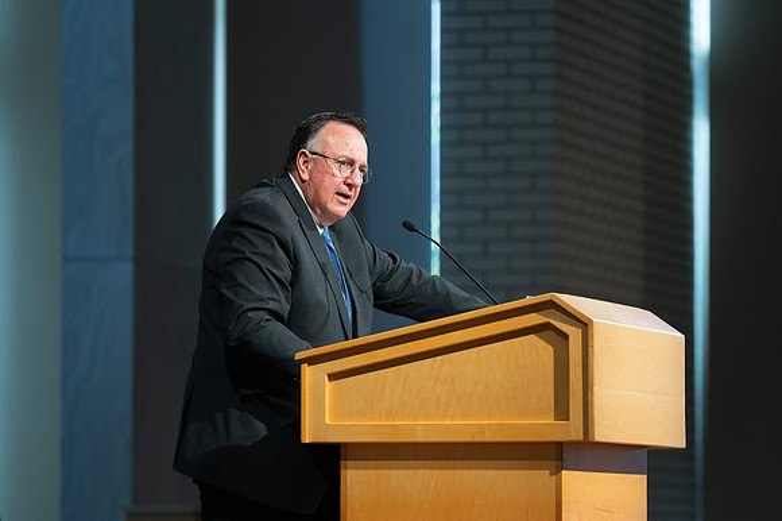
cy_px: 289
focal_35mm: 242
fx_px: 5254
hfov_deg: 8.5
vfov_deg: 5.7
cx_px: 403
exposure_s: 1/200
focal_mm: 200
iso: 1000
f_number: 2.8
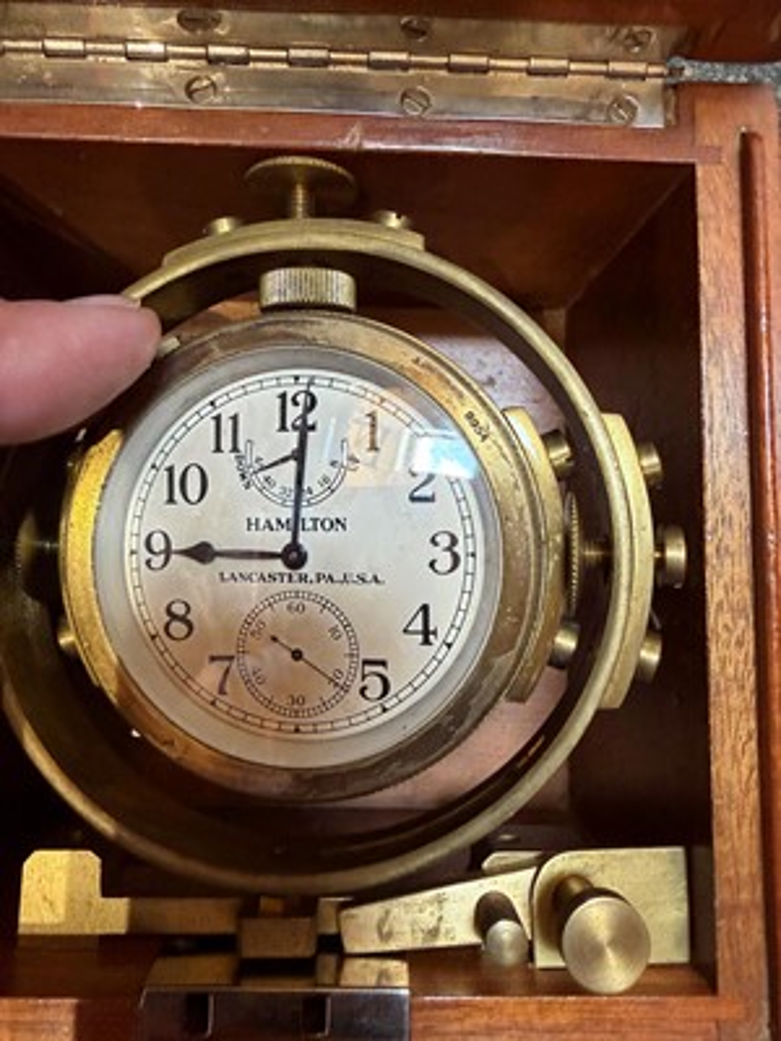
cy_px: 520
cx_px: 390
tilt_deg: -83.8
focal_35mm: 24
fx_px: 722
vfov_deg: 71.6
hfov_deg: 56.8
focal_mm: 2.22
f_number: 2.2
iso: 400
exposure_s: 1/50
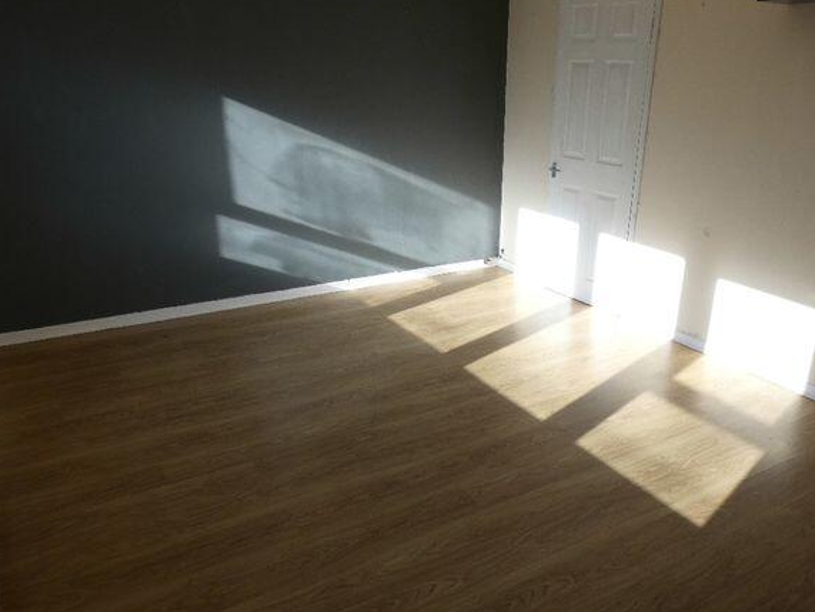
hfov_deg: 63.1
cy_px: 350
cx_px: 472
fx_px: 660
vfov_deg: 49.6
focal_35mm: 28
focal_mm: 3.6
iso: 80
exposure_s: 1/400
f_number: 2.8
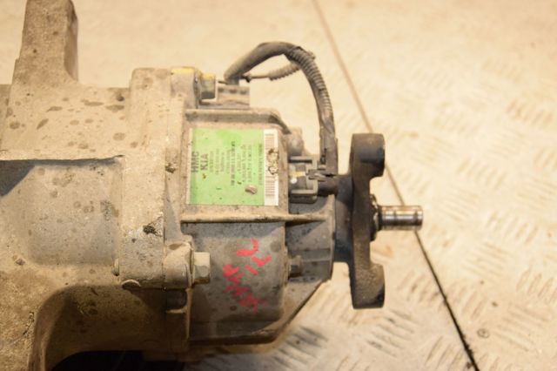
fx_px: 1044
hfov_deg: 29.9
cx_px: 278
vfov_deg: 20.1
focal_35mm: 68
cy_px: 186
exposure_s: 1/200
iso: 800
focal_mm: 45
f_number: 5.6
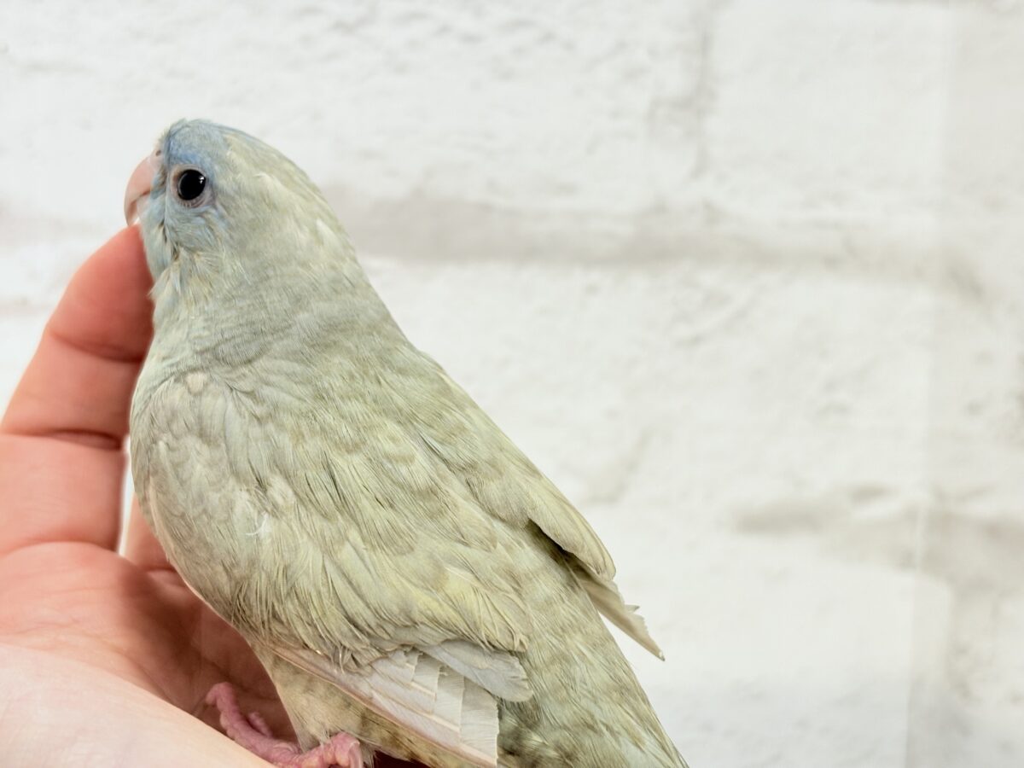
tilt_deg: -3.7
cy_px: 384
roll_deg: -1.2
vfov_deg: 28.0
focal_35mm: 52
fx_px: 1538
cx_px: 512
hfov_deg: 36.8
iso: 32
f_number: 1.6
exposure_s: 1/50
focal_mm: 5.96
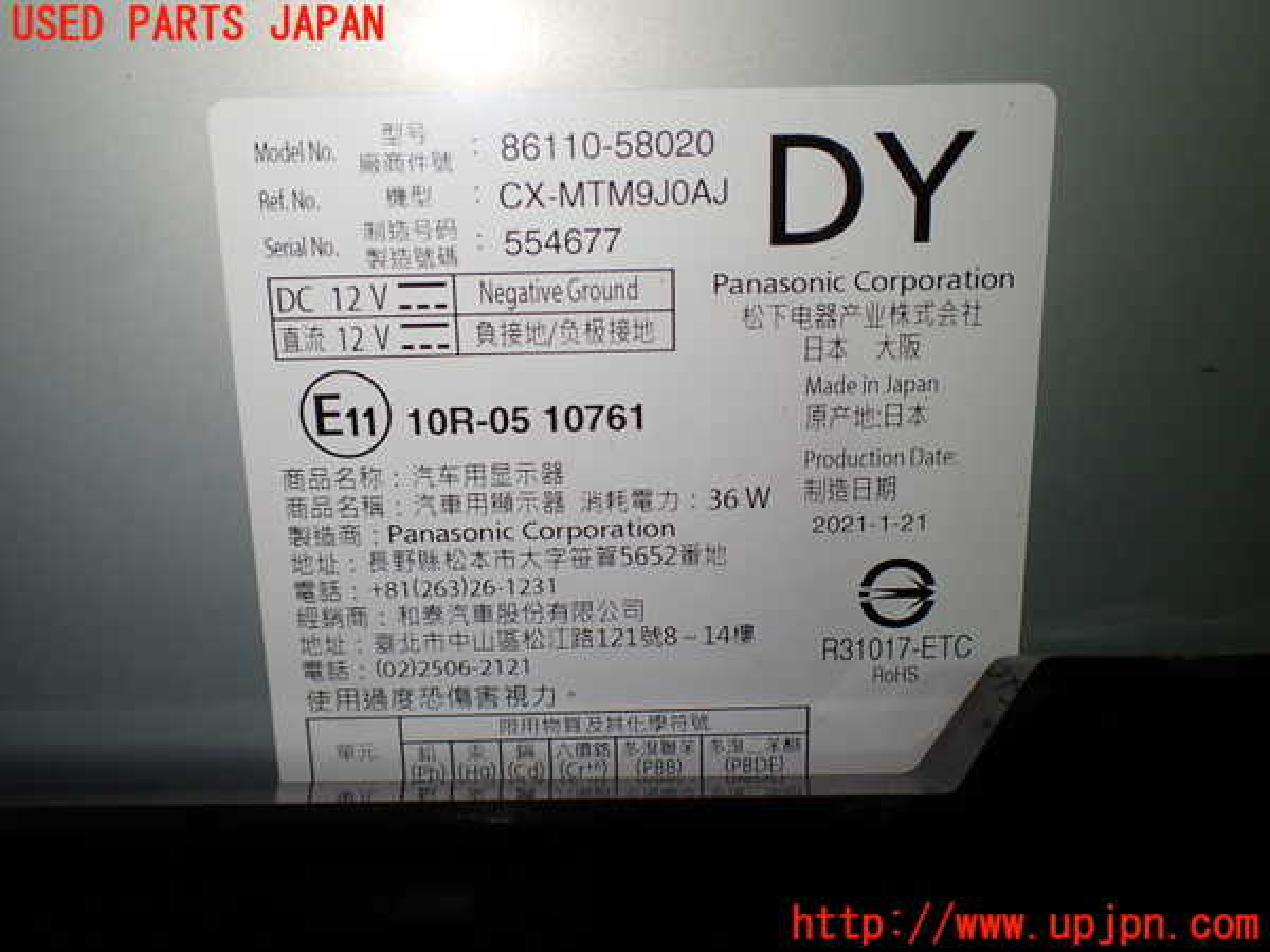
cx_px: 635
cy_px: 476
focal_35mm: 30
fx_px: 1101
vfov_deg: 46.8
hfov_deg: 60.0
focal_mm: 5.4
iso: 100
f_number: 2.3
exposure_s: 1/160
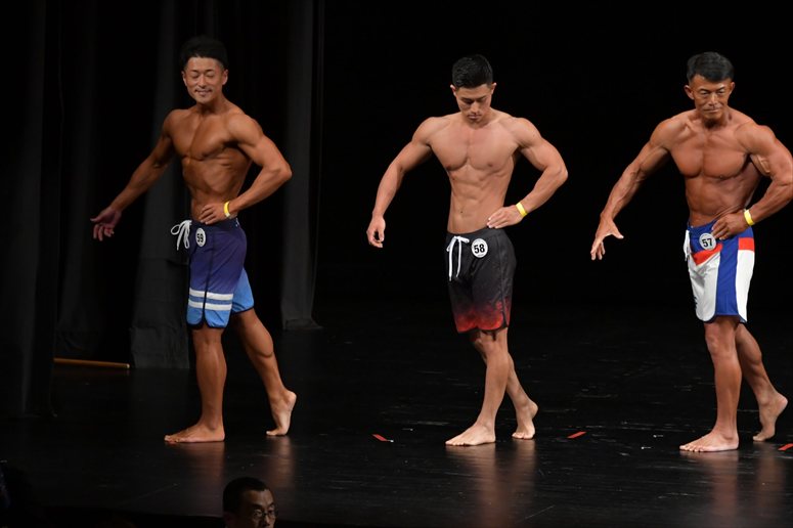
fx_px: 5945
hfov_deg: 7.6
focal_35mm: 270
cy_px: 264
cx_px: 396
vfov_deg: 5.1
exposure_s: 1/400
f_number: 5.6
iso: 3200
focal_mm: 180
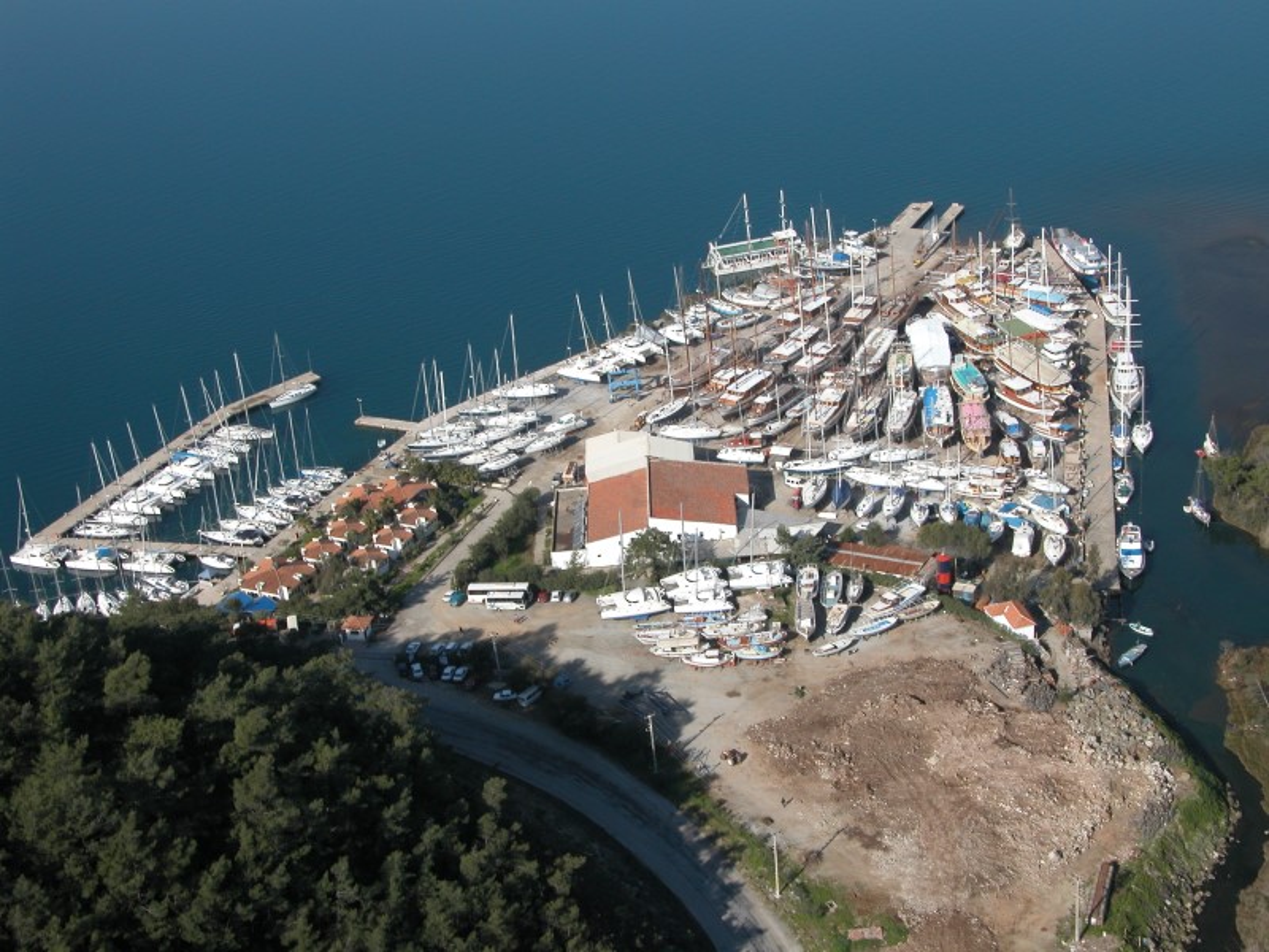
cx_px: 634
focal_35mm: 74
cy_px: 476
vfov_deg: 19.9
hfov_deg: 26.3
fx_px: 2713
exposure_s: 1/319
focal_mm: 18.8
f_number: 6.7
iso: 100
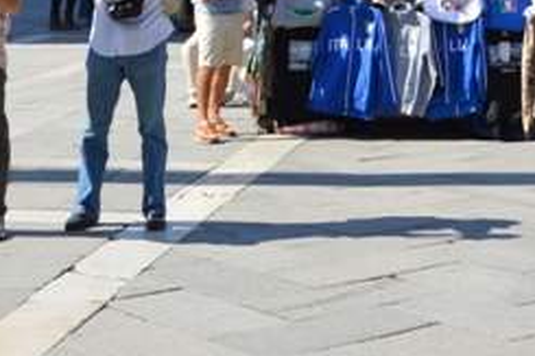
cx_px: 592
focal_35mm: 113
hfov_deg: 17.5
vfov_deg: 11.4
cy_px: -257
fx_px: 1678
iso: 100
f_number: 8
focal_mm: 18
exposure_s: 1/250
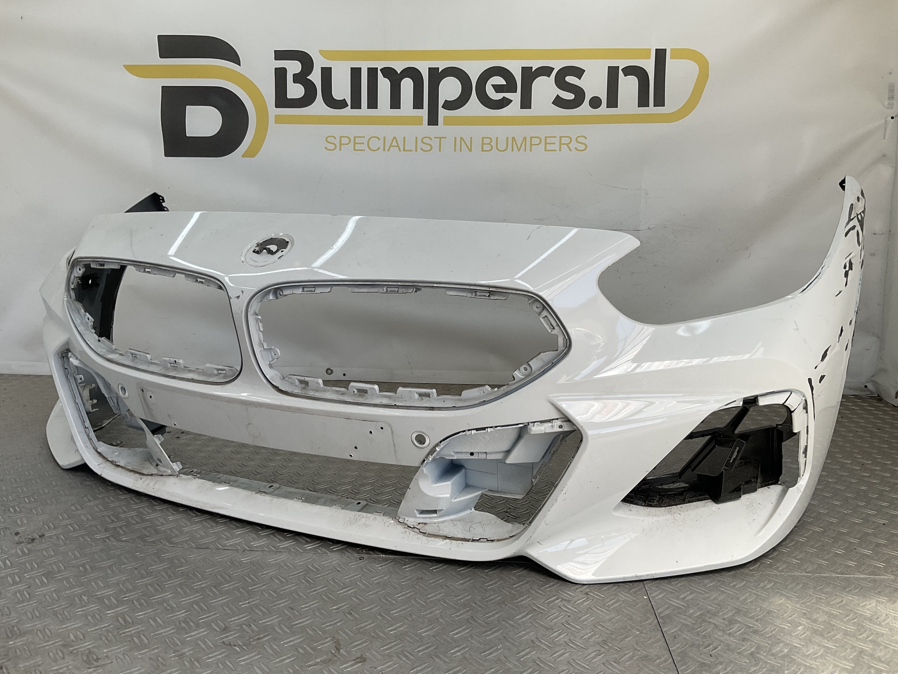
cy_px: 337
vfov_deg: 48.2
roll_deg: -2.1
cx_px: 449
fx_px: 752
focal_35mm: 29
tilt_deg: -10.4
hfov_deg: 61.7
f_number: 1.8
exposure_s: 1/391
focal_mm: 3
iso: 16
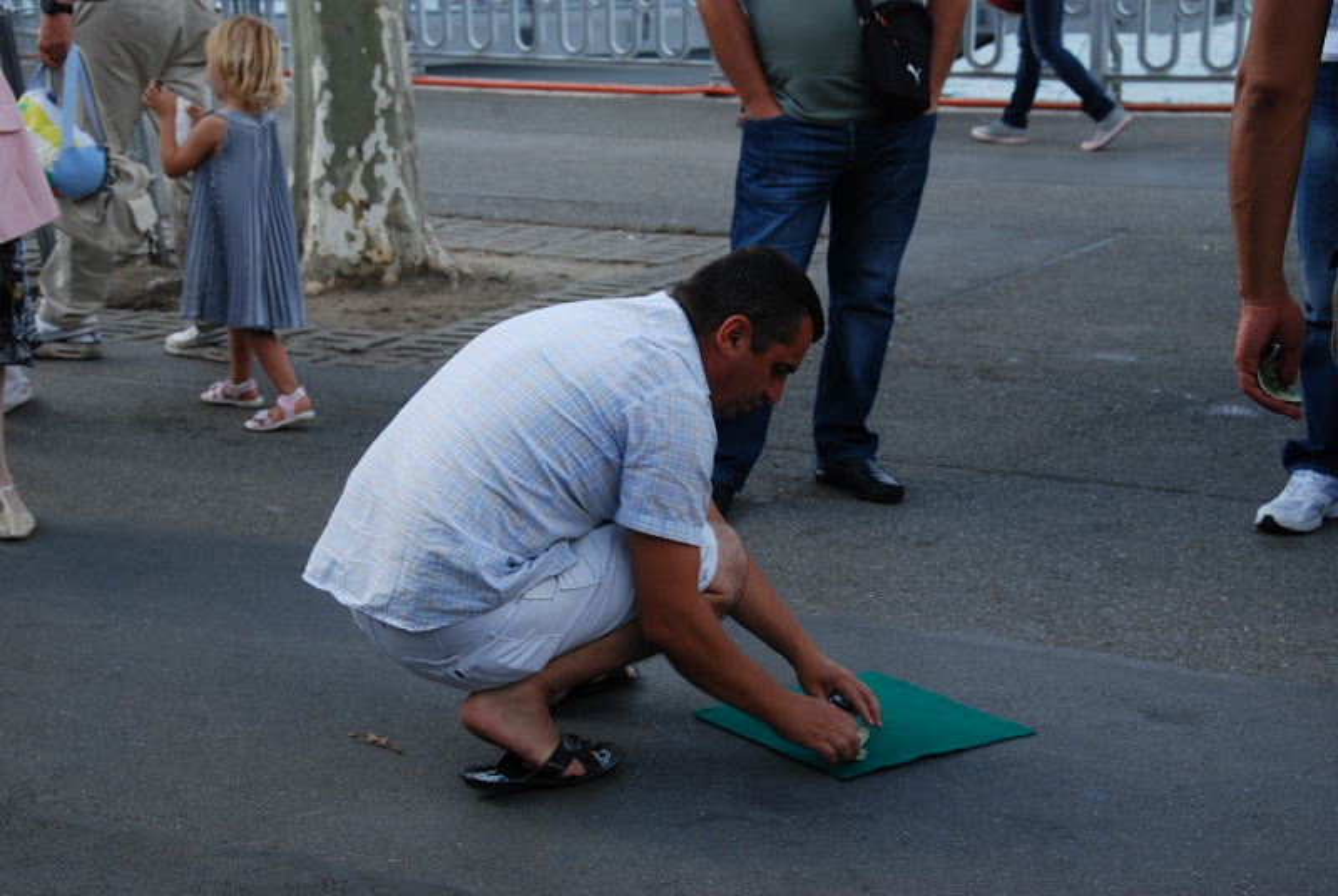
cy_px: 448
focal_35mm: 75
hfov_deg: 27.0
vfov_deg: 18.2
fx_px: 2792
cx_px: 669
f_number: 11
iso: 200
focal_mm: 50
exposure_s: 1/125
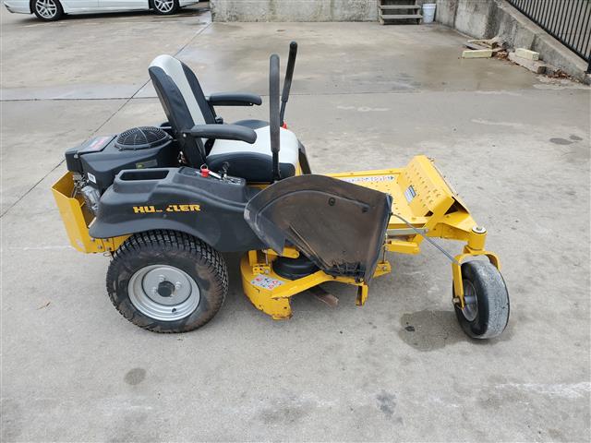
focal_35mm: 26
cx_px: 296
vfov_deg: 53.1
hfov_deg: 67.3
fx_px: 444
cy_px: 222
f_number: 2.4
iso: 160
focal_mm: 4.3
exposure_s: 1/120
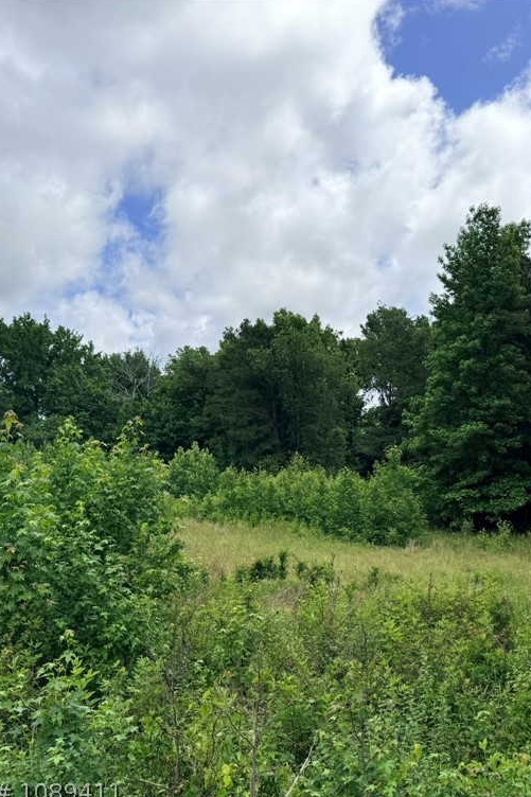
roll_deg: -1.3
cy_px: 403
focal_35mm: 34
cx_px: 334
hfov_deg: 38.6
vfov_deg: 55.8
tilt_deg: +6.0
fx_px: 753
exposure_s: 1/8130
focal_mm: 6.76
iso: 80
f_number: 1.78
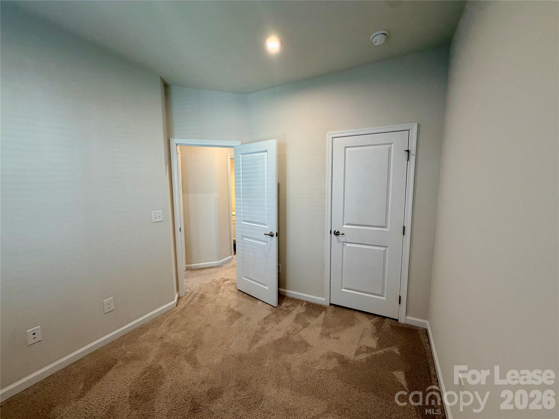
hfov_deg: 102.1
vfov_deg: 85.7
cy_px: 210
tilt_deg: -6.9
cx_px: 280
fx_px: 226
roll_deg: +1.1
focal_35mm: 14
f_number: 2.2
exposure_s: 1/120
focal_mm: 2.22
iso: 320
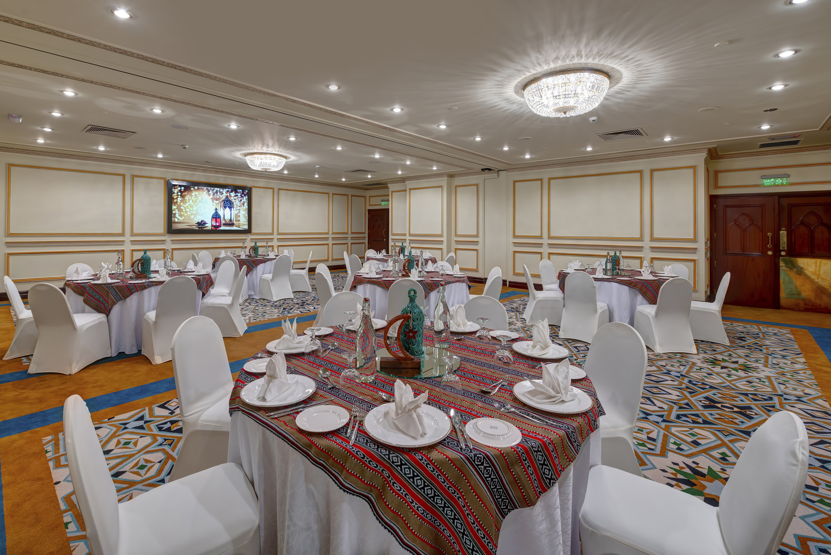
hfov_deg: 104.2
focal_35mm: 14
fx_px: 323
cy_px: 278
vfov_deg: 81.3
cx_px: 416
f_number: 8
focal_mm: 14
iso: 100
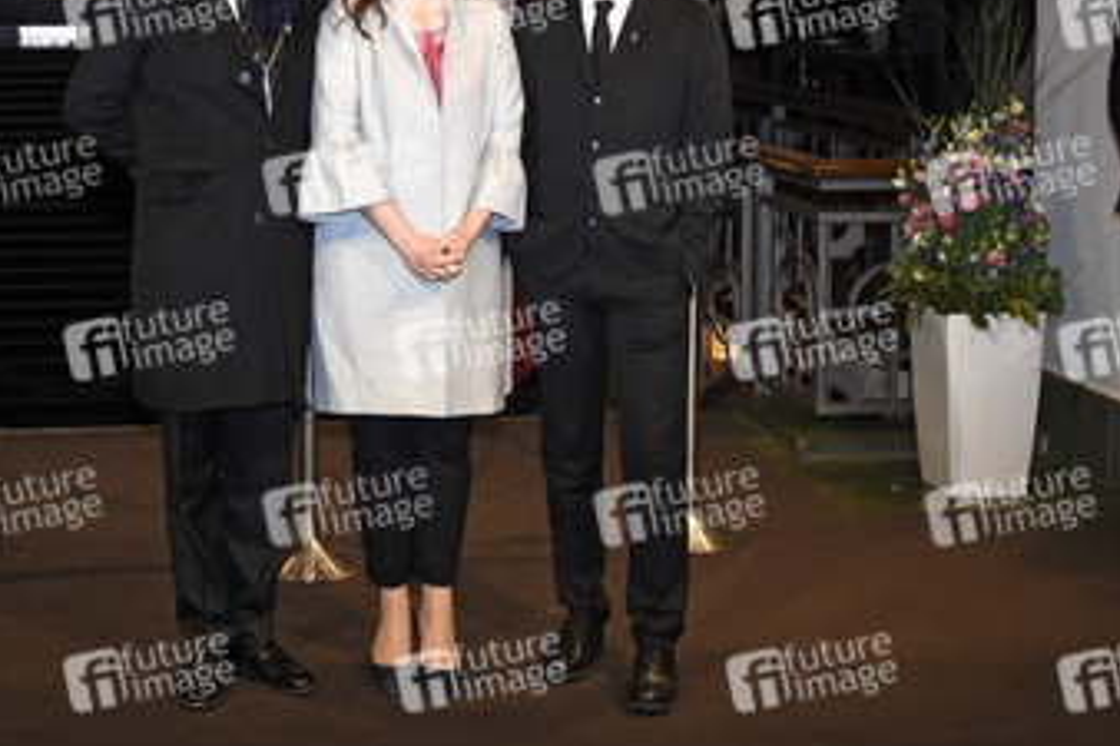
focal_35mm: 40
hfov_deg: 47.8
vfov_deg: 33.1
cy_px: 259
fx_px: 1244
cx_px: 393
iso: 1000
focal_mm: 20
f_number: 6.3
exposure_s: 1/100
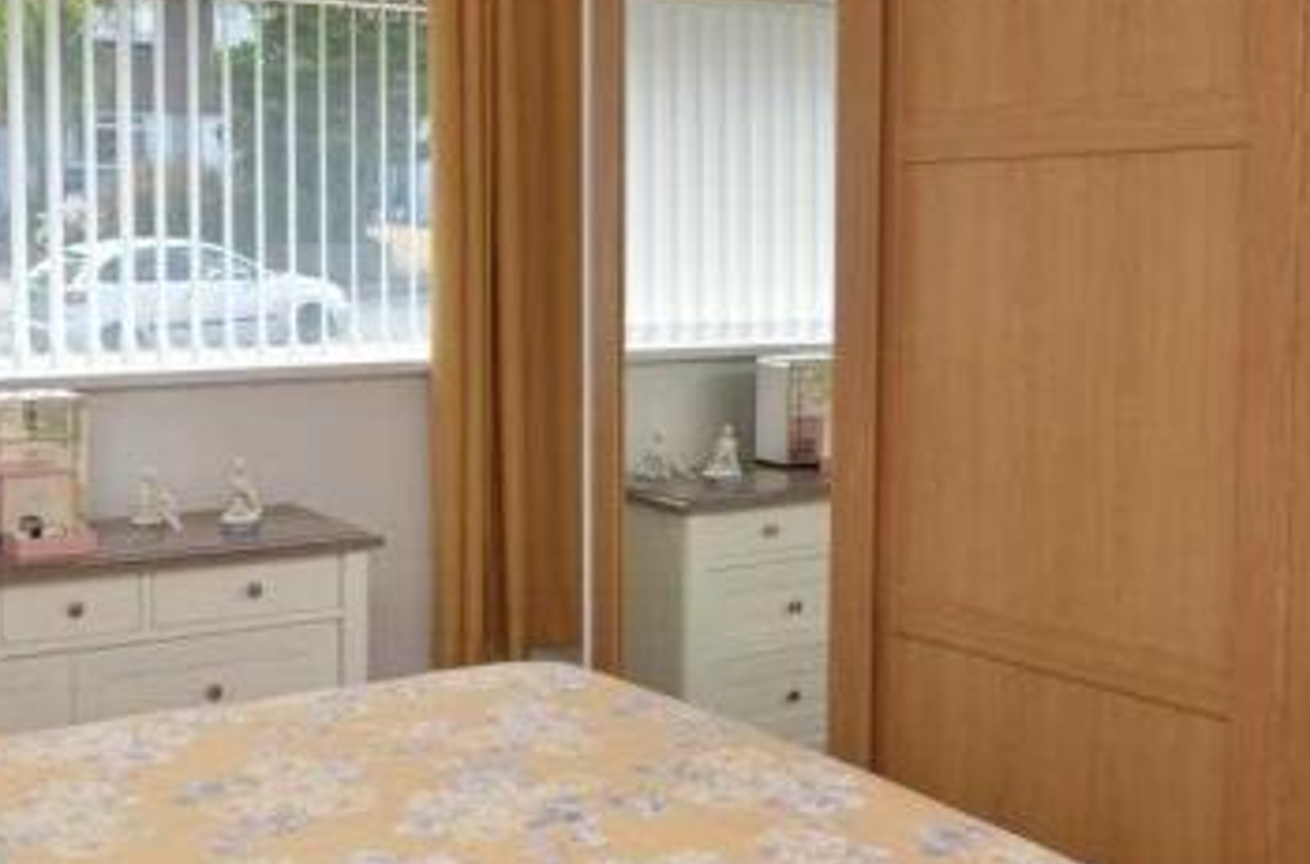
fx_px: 1632
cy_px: 337
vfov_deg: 29.6
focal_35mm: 45
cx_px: 457
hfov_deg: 43.2
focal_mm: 16
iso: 100
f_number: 5.6
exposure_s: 1/125
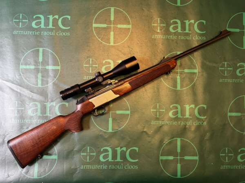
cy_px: 92
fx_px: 170
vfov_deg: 56.8
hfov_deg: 71.6
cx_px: 122
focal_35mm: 24
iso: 250
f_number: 1.78
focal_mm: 6.76
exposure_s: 1/50
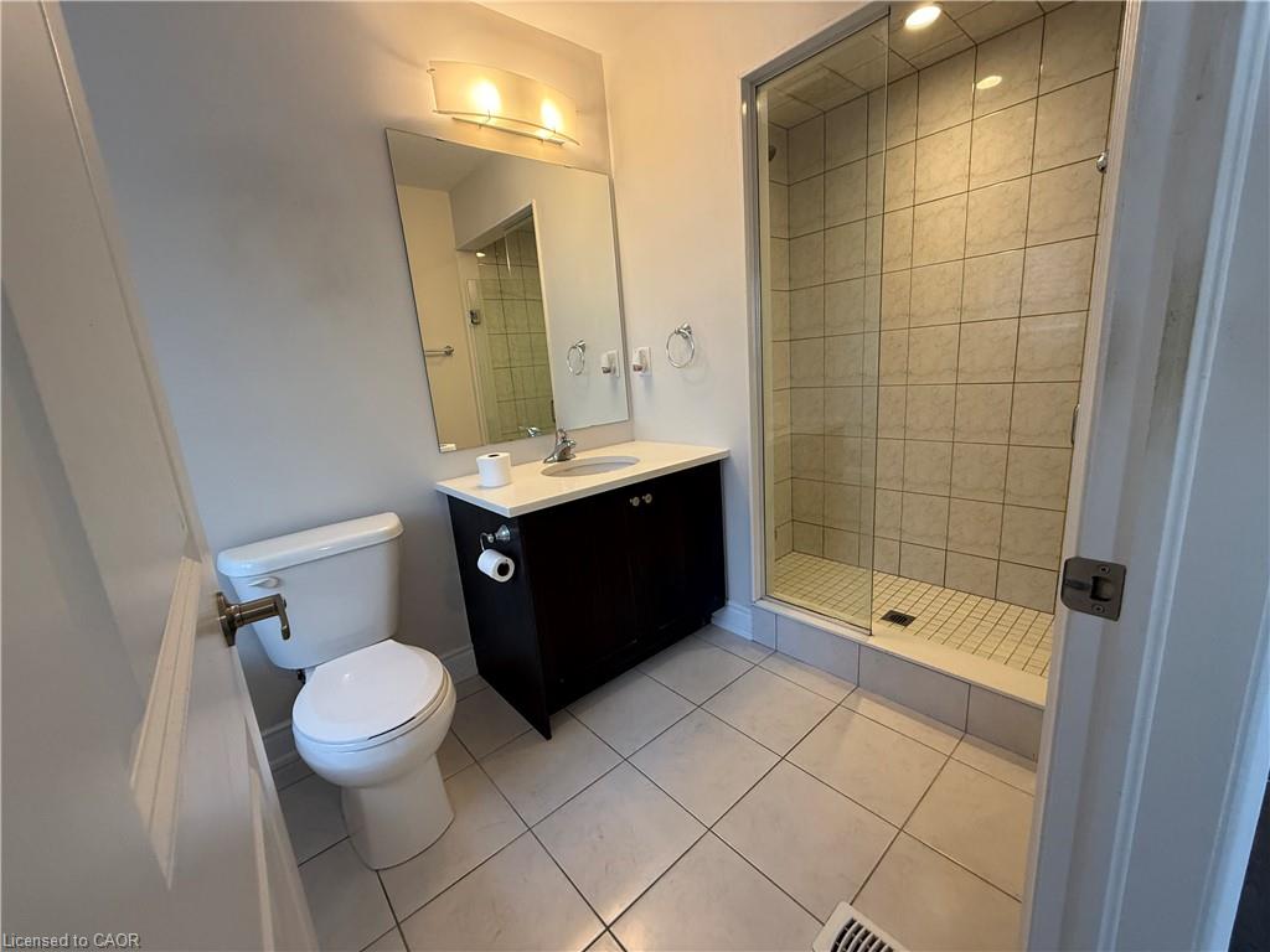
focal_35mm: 14
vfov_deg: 85.7
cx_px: 635
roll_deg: +5.0
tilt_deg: -13.9
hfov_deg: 102.1
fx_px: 514
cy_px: 476
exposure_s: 1/120
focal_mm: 2.22
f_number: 2.2
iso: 250
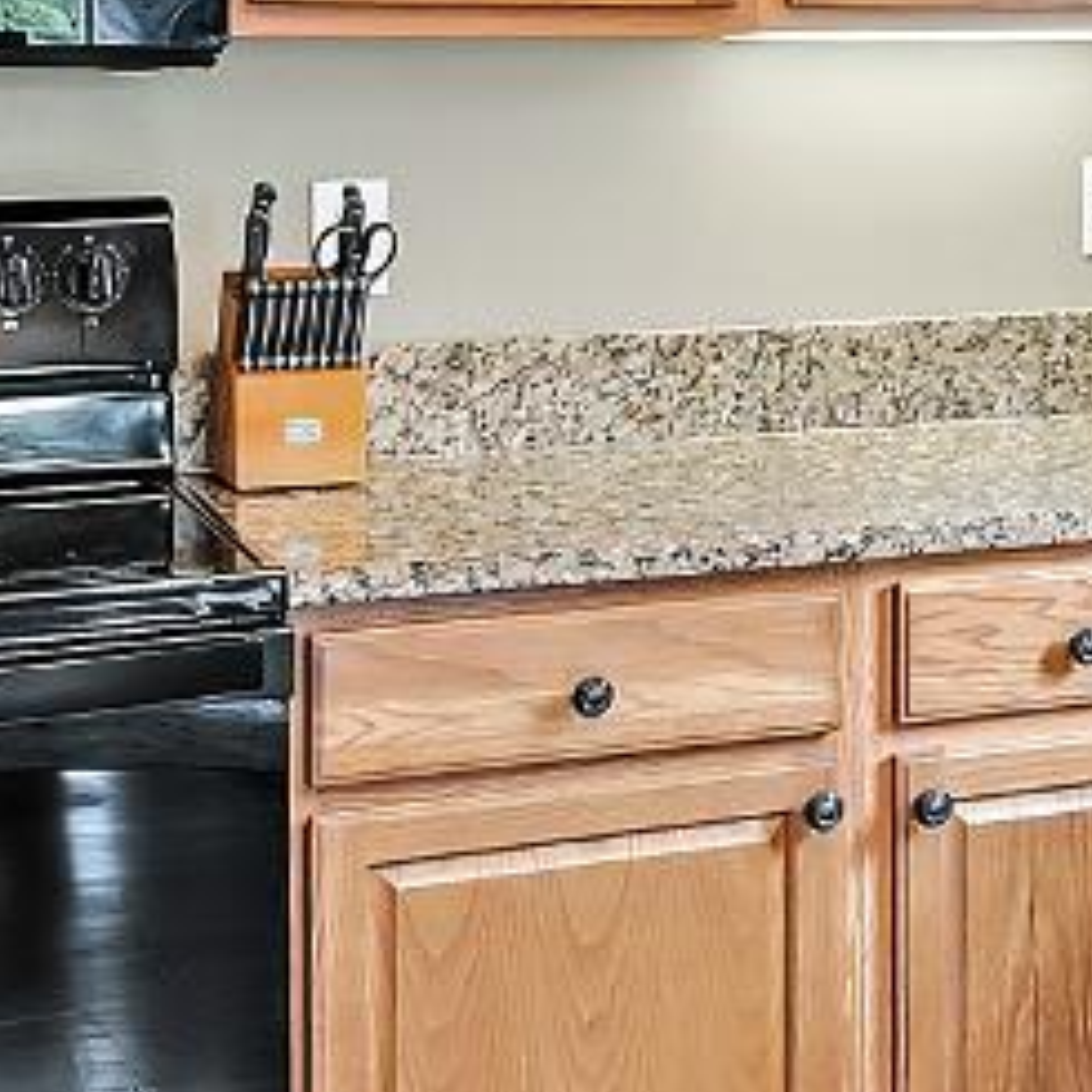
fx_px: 2784
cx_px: 1114
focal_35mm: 78
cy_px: 40
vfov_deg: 21.5
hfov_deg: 21.4
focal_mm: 10
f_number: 8
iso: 400
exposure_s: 1/10
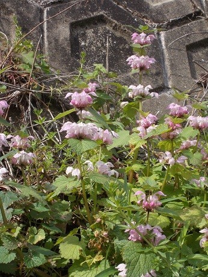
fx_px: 689
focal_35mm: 86
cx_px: 104
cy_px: 138
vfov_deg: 22.8
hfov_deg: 17.2
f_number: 6.3
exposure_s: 1/200
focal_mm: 15.4
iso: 80
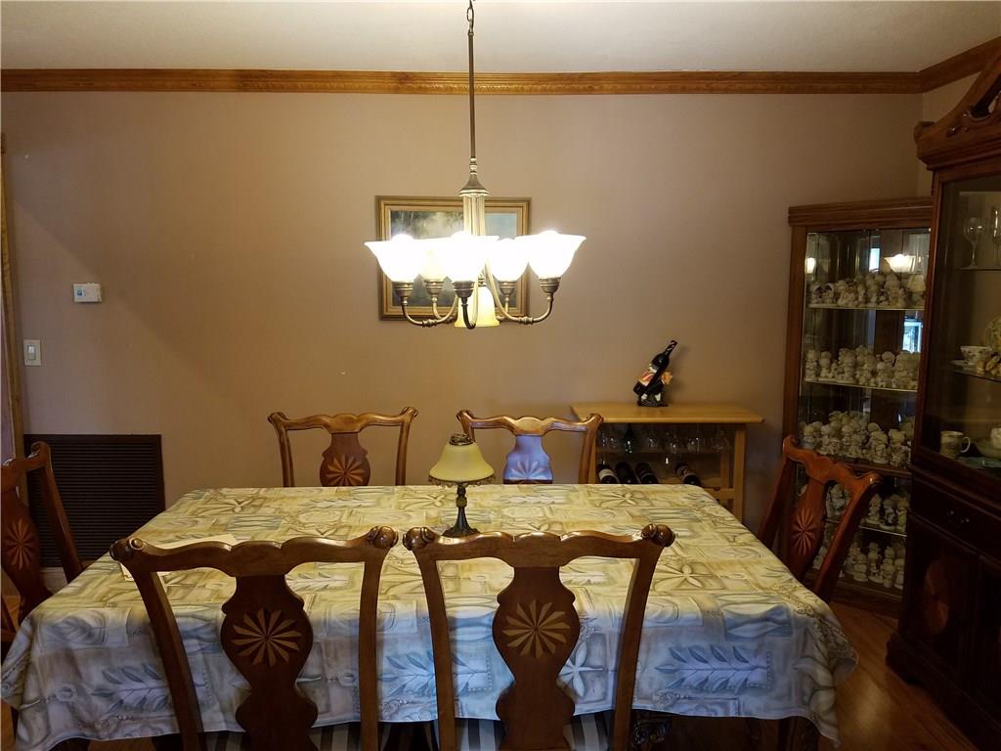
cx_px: 500
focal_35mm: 26
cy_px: 376
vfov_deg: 53.1
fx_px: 752
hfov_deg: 67.3
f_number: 1.7
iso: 160
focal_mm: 4.2
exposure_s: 1/30
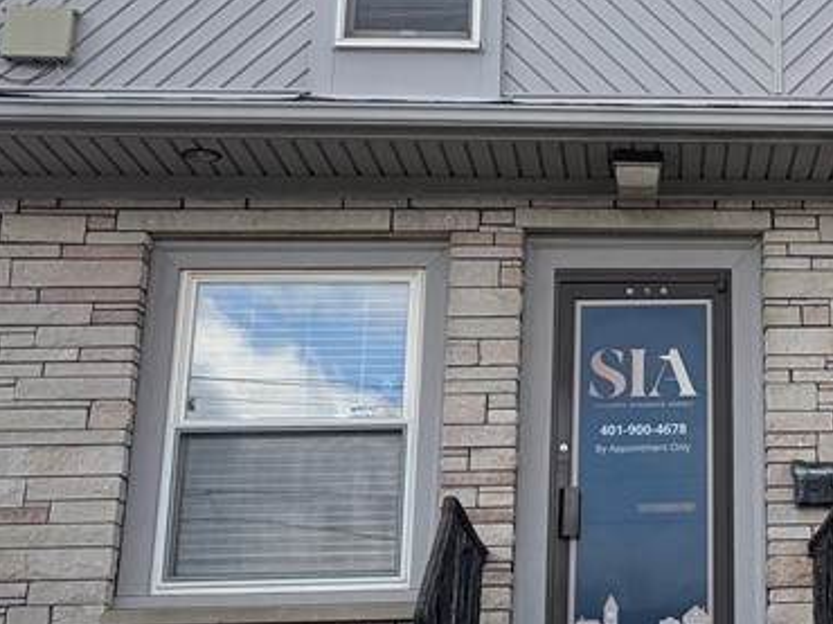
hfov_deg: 25.5
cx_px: 858
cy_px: 237
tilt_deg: +18.6
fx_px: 1731
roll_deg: +3.0
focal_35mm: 72
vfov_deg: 20.4
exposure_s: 1/1393
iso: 64
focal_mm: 5.96
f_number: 1.6
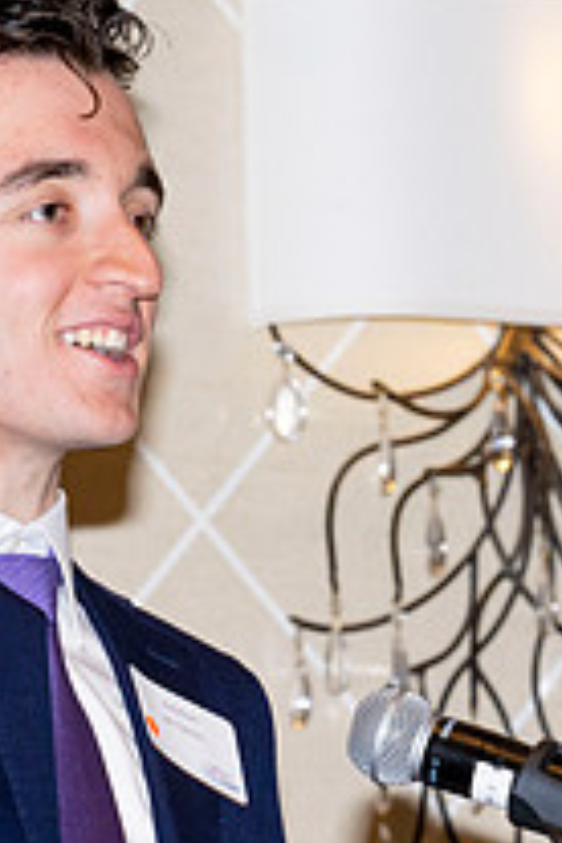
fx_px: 9179
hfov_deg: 3.5
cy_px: 635
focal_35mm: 392
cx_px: 289
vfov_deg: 5.3
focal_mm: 120
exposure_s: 1/125
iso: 1000
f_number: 5.6
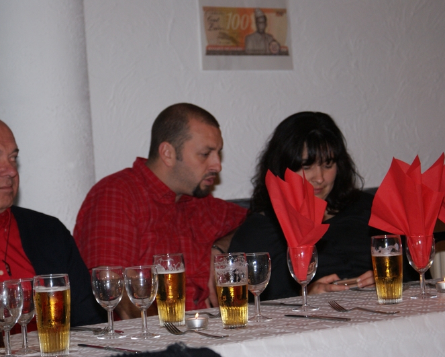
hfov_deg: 16.1
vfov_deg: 13.0
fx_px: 1568
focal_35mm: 119
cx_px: 194
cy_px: 178
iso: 400
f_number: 5.6
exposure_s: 1/125
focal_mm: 70
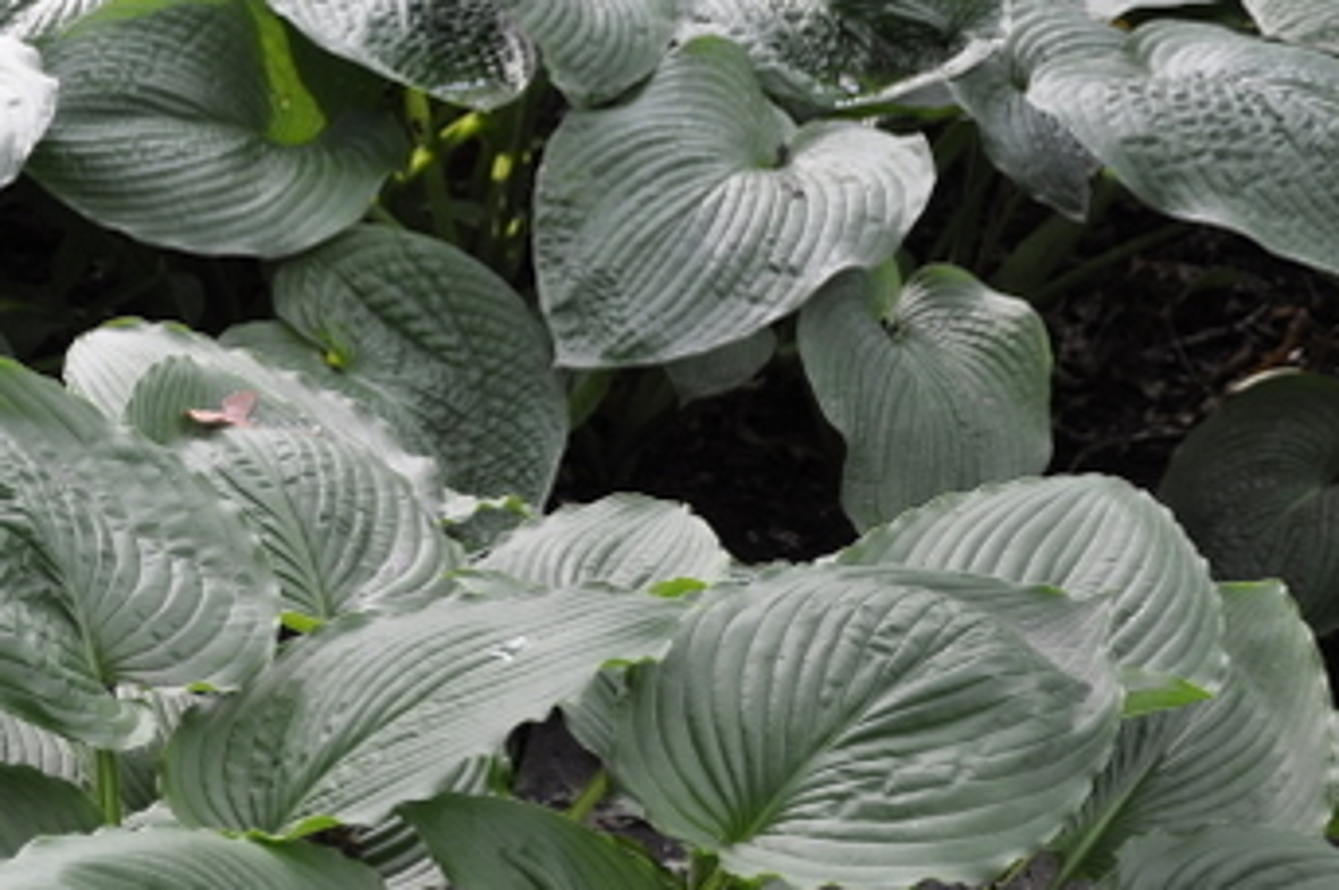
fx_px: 3902
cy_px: 695
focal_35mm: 105
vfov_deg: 13.0
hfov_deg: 19.0
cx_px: 70
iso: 400
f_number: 4.2
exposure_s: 1/60
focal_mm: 30
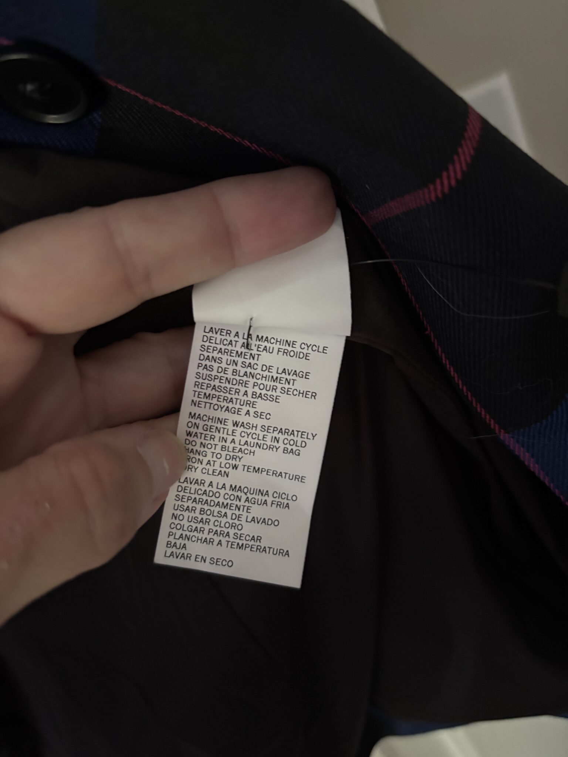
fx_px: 569
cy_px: 378
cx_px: 284
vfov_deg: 67.3
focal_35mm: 26
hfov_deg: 53.1
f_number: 1.6
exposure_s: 1/30
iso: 1000
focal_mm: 5.96
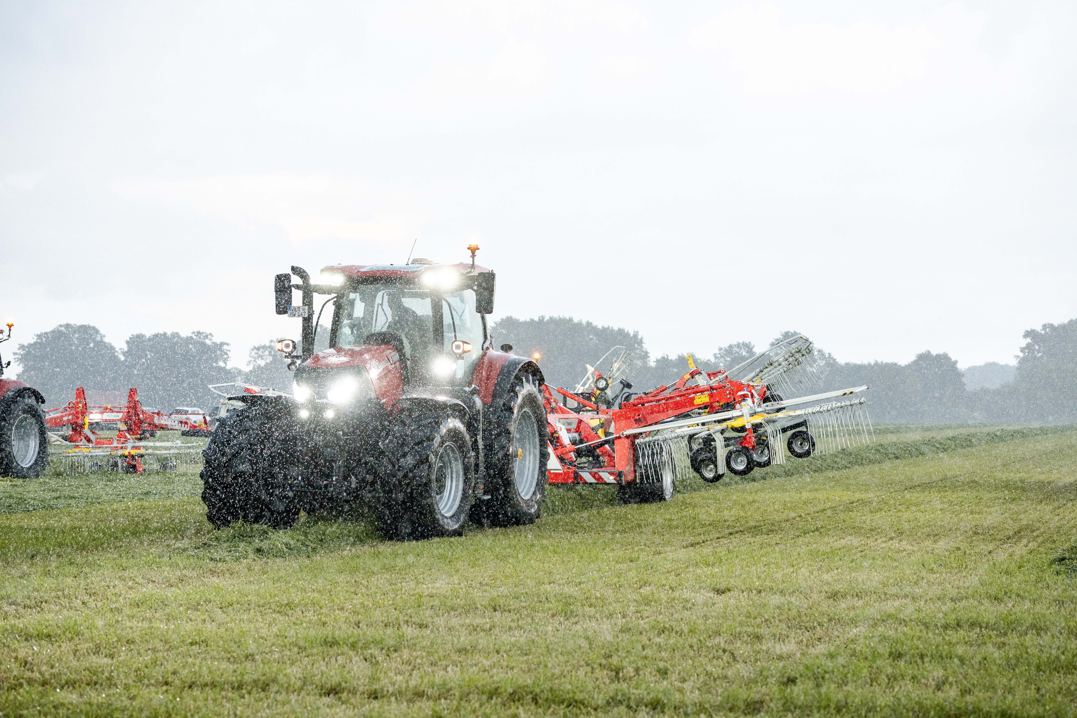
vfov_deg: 19.5
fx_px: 2094
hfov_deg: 28.8
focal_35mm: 70
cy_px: 359
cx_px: 538
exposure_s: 1/1000
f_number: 4
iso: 2500
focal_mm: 70
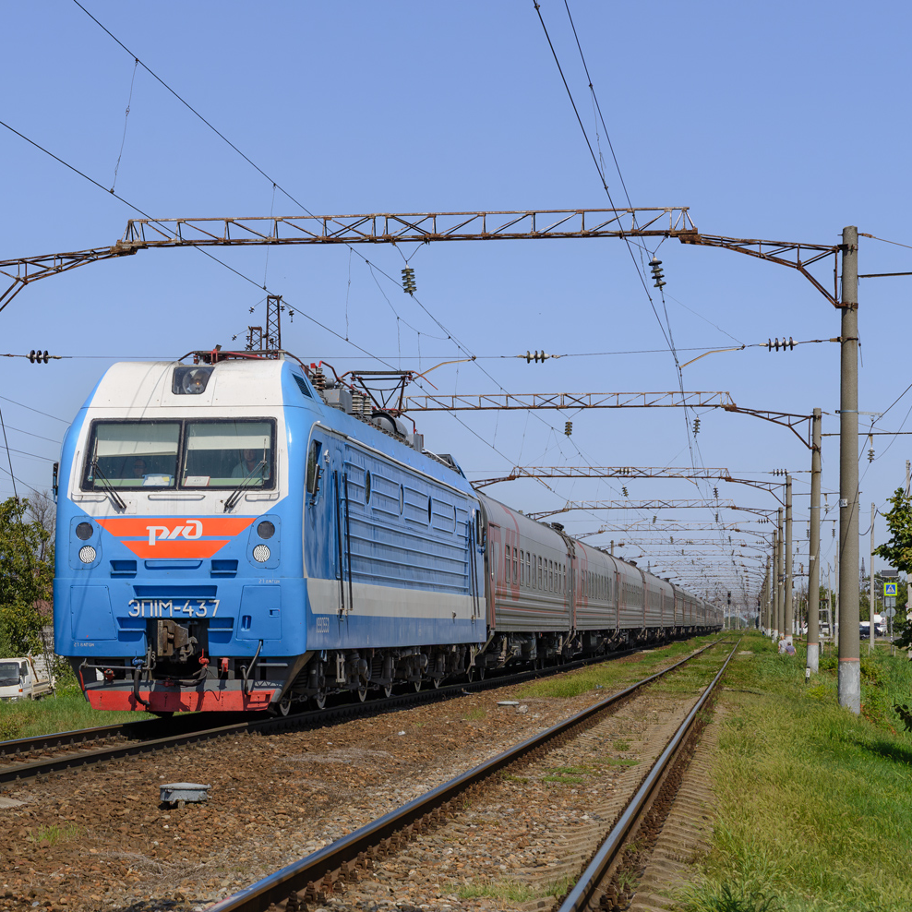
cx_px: 365
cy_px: 454
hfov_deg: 21.6
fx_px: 2385
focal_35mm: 80
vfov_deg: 21.7
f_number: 7.1
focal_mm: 62
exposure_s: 1/640
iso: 125
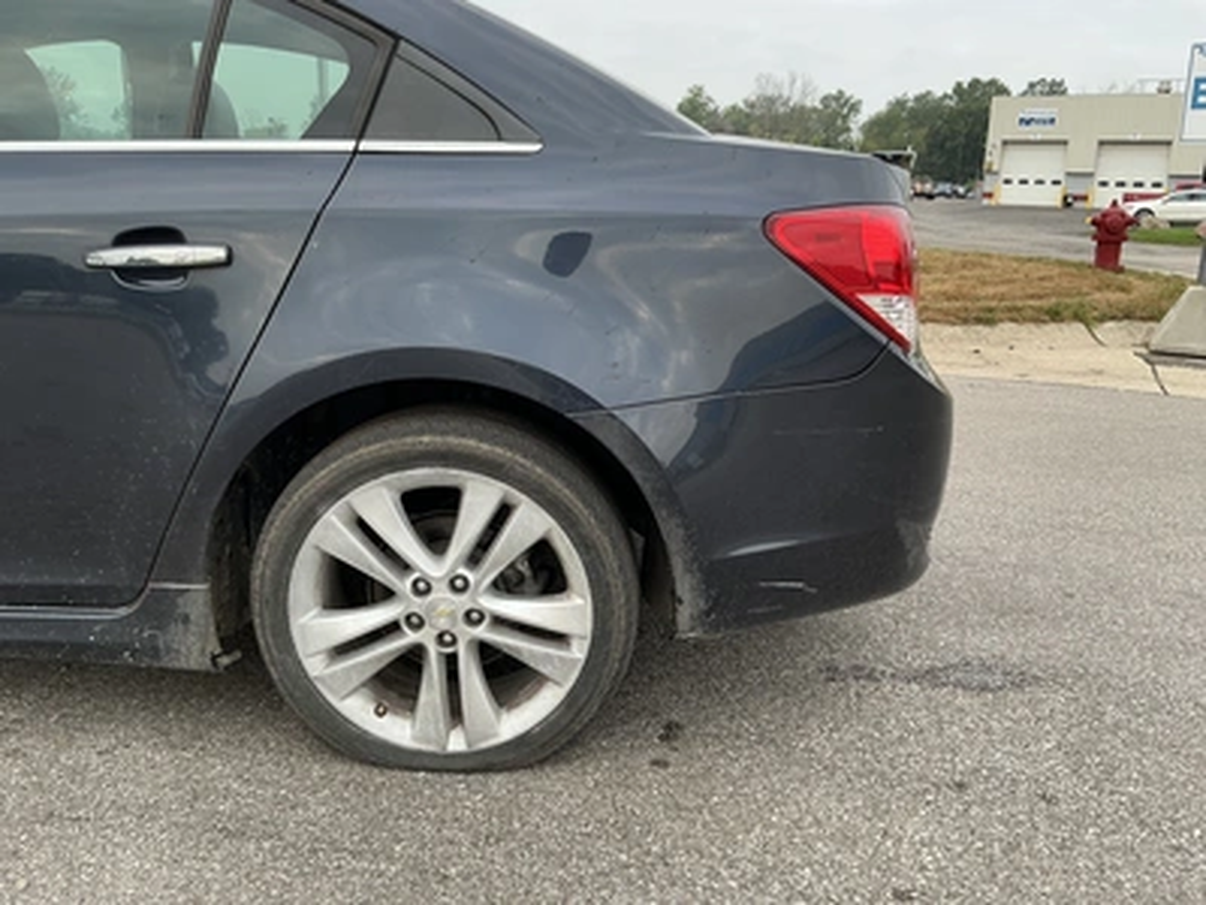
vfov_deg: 49.7
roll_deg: -0.4
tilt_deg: -15.0
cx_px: 603
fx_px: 976
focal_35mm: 28
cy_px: 452
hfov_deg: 63.4
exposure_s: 1/151
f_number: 1.8
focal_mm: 3
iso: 20
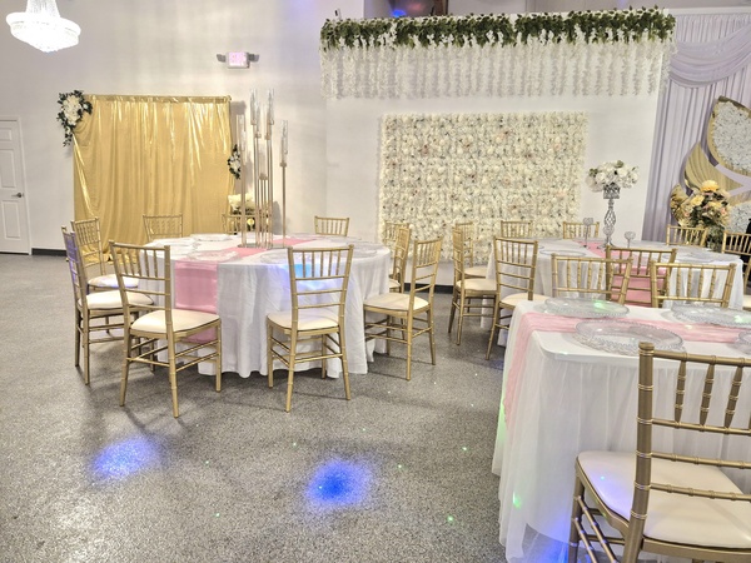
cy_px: 282
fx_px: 499
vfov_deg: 58.9
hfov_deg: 73.9
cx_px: 376
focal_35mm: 23
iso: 640
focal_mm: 5.4
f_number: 1.8
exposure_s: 1/120
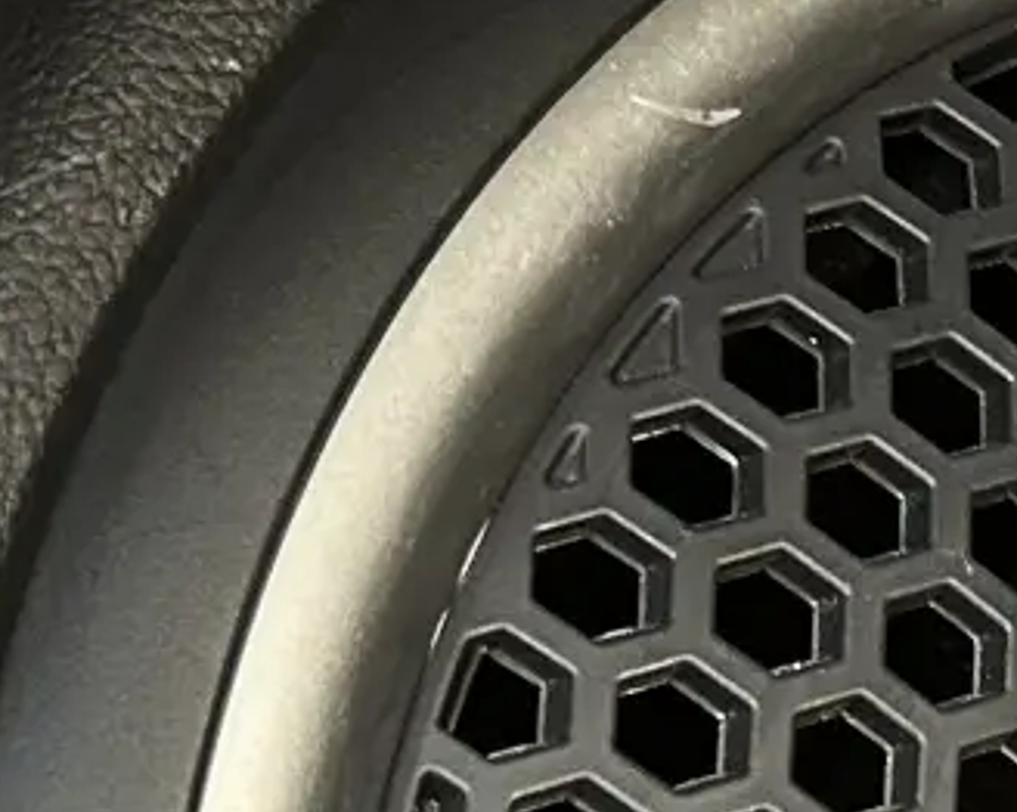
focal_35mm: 150
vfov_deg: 9.9
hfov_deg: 12.0
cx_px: 1749
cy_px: 1272
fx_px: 4512
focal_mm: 6.86
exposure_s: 1/92
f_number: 1.78
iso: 250
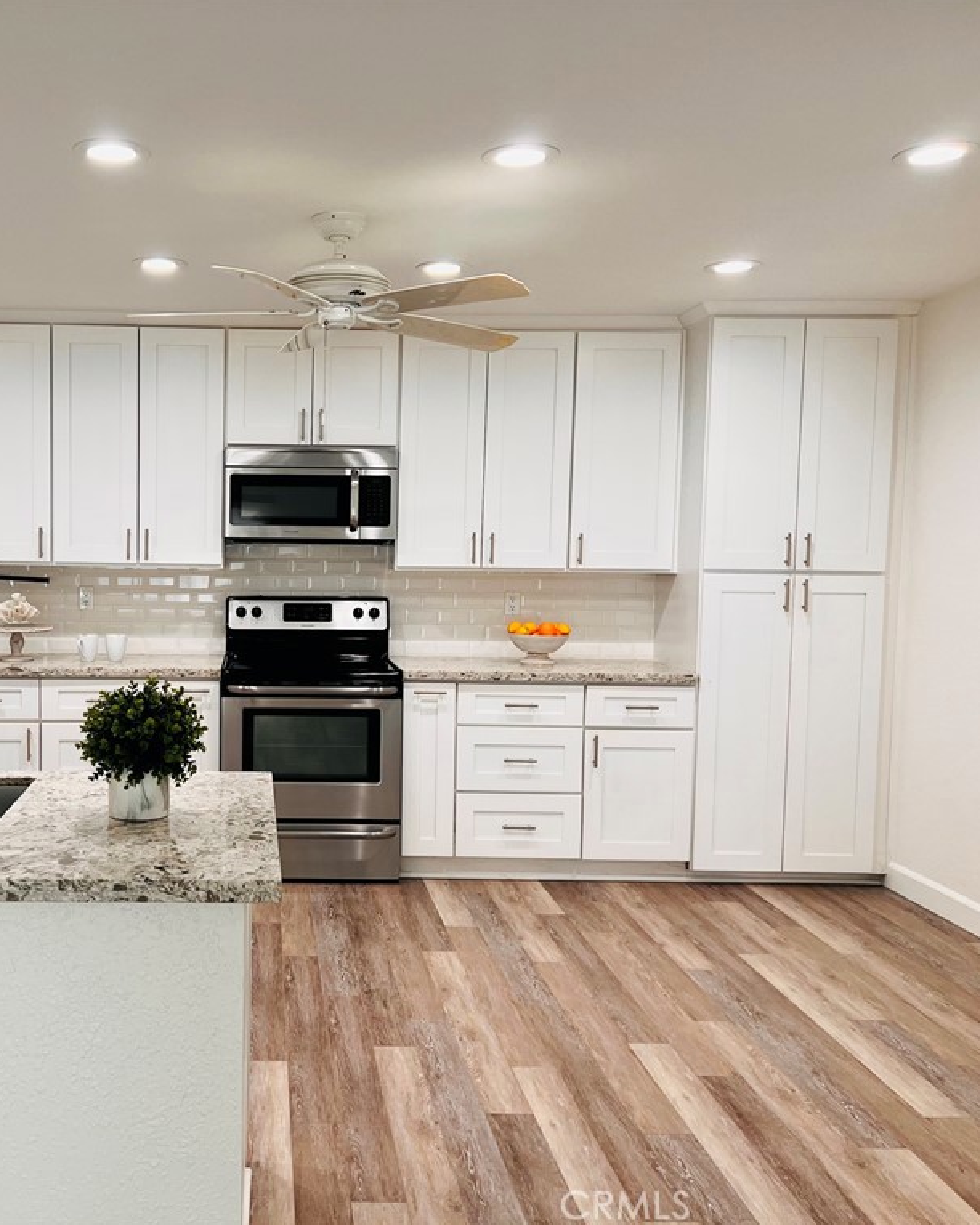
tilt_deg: -3.2
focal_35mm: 34
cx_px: 247
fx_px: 1233
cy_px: 612
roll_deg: -0.5
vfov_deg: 52.9
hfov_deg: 42.1
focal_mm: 5.7
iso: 100
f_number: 1.5
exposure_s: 1/120
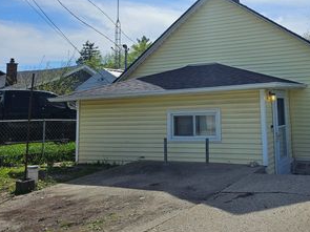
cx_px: 241
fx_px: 349
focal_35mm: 39
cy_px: 52
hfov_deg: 45.8
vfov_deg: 35.8
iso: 25
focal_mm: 5.4
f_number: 1.8
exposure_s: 1/5075
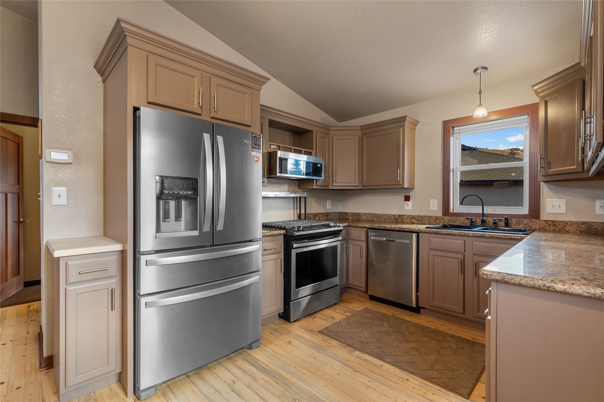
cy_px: 201
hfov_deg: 96.0
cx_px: 302
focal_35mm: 16
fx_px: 272
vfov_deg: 73.0
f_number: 8
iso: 100
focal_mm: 16.2
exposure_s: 2.5
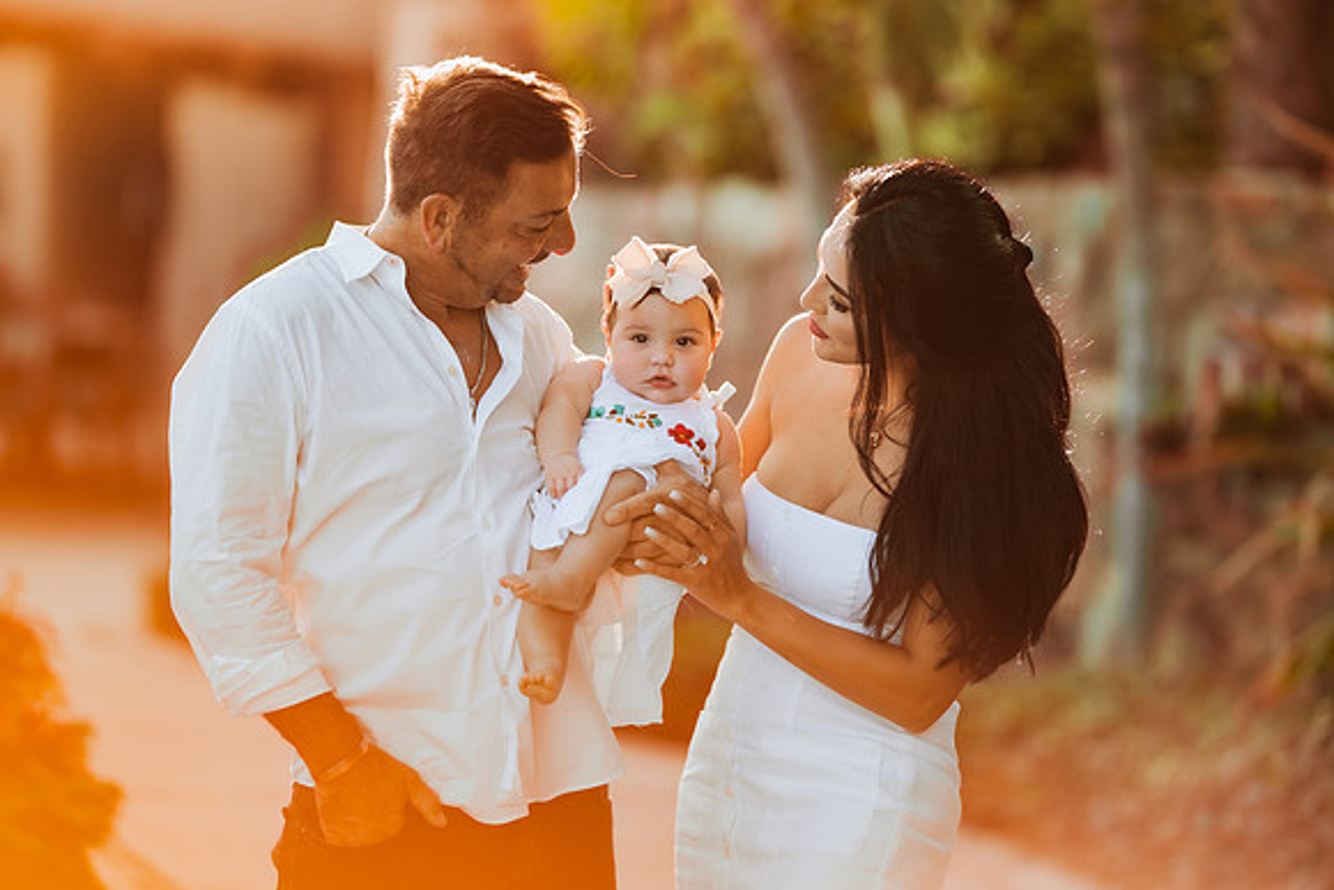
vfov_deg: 10.2
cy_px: 445
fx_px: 5003
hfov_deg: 15.2
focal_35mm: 135
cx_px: 667
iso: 80
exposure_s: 1/500
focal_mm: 135
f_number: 1.8
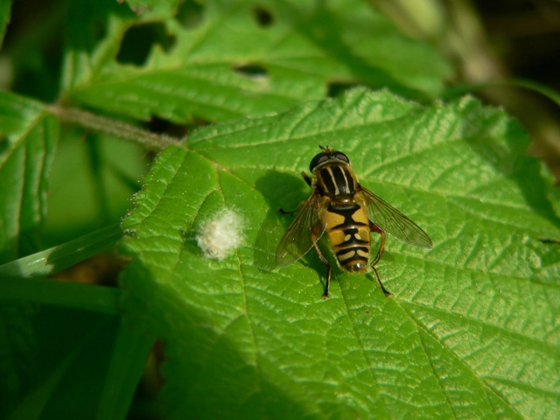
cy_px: 210
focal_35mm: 87
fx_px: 1407
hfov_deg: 22.5
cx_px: 280
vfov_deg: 17.0
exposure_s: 1/200
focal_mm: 14.4
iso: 80
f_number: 3.3
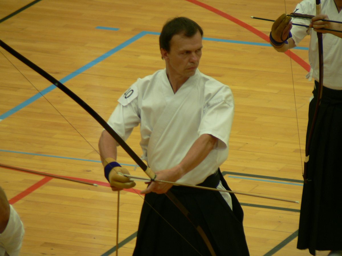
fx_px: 4268
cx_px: 171
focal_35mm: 432
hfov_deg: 4.6
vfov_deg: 3.4
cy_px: 128
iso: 100
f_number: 3.3
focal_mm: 72
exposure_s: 1/30
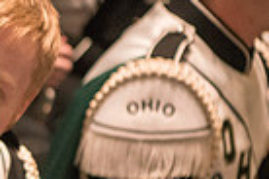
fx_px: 2197
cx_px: -150
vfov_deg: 4.7
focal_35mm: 294
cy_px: 127
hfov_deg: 6.9
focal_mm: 70
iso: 4000
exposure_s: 1/400
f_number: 2.8
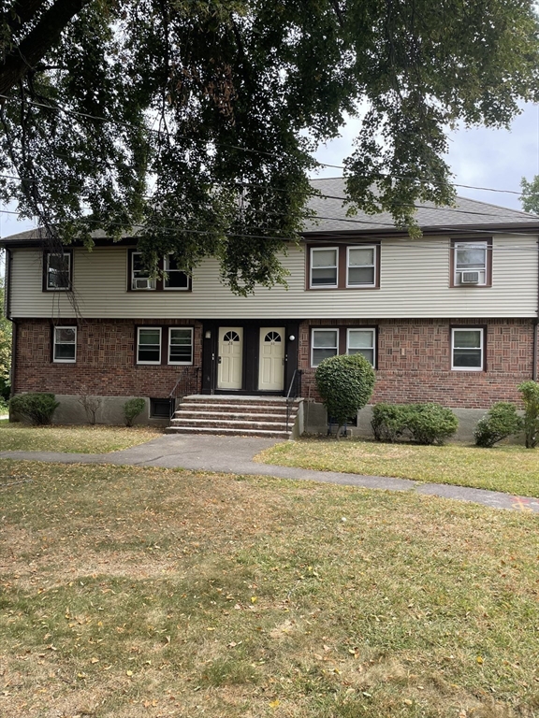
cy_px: 359
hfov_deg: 53.1
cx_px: 270
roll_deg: -1.2
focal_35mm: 26
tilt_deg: +1.7
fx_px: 540
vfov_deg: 67.3
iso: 32
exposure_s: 1/769
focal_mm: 4.2
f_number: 1.6
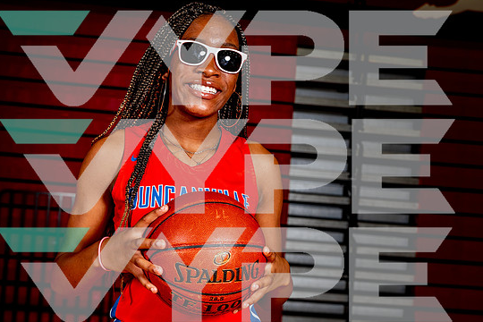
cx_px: 237
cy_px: 160
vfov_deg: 23.0
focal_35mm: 59
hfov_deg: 33.9
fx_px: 792
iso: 100
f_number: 5.6
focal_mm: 53
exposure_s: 1/125
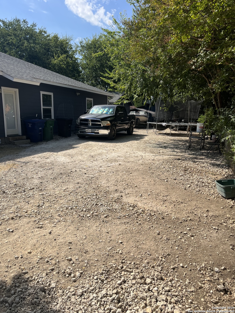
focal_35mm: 26
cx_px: 118
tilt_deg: -10.4
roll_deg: +0.3
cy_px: 156
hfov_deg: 53.1
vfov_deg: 67.3
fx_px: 235
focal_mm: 5.1
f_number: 1.6
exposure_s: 1/3745
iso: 50
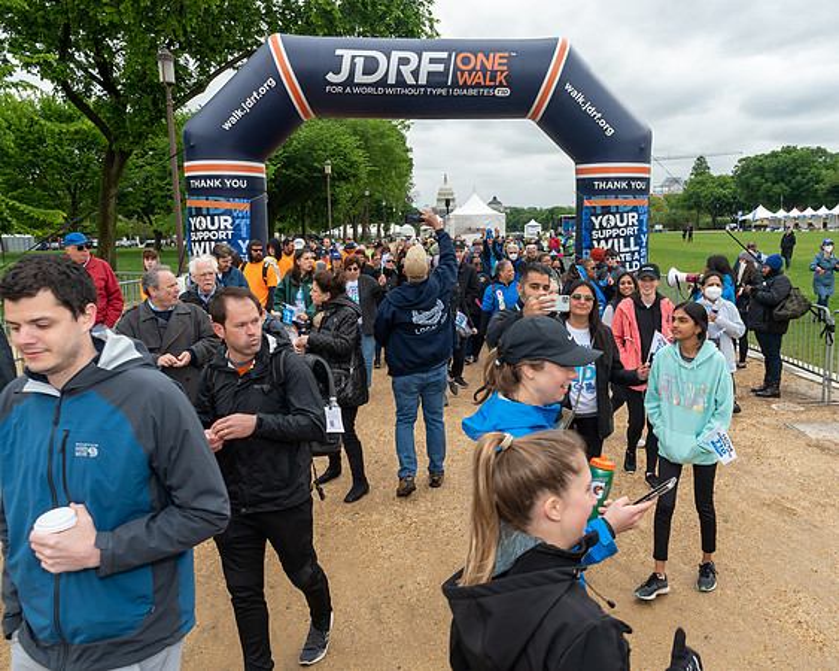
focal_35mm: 28
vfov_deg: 51.0
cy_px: 325
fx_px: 703
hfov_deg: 61.5
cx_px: 467
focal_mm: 16
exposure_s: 1/250
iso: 200
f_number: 9
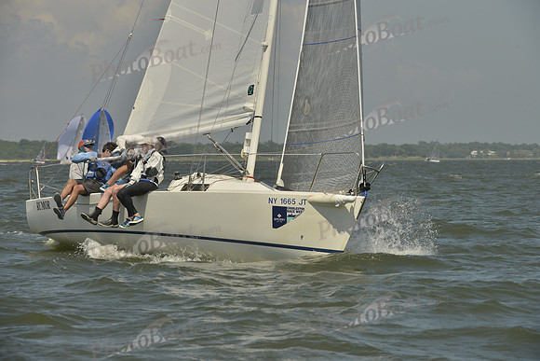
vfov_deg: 6.9
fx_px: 3001
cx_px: 270
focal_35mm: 200
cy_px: 180
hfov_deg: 10.3
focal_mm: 200
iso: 280
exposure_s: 1/1250
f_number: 10
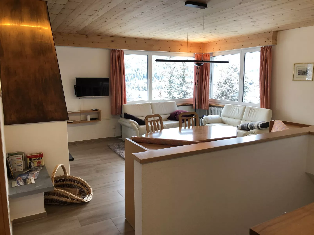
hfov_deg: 63.4
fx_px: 254
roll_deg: +0.0
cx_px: 157
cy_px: 118
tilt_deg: -8.6
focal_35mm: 28
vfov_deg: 49.8
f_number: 1.8
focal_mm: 3.99
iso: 32
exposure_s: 1/100
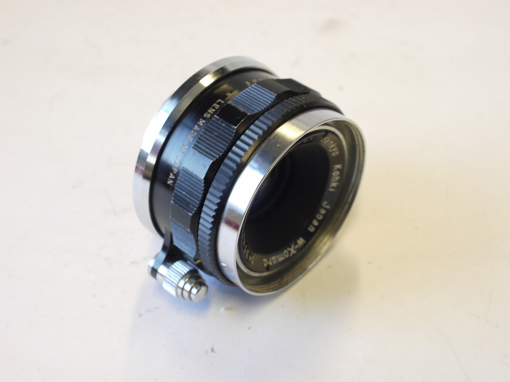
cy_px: 191
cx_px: 255
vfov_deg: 24.4
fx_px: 884
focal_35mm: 60
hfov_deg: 32.2
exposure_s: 1/20
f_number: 8
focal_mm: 30
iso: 400
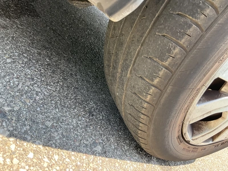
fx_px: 191
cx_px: 114
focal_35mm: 29
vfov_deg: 48.2
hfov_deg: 61.7
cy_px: 86
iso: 32
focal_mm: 3
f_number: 1.8
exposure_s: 1/144
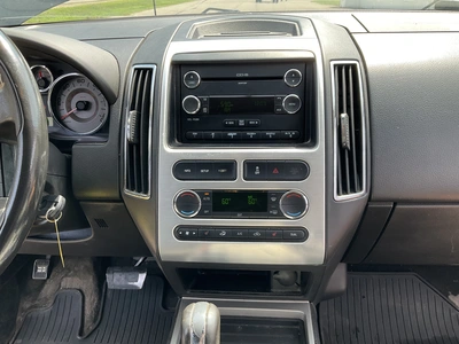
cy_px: 172
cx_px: 230
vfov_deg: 48.2
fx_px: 385
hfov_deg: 61.7
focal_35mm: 29
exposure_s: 1/168
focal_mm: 3
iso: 20
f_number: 1.8
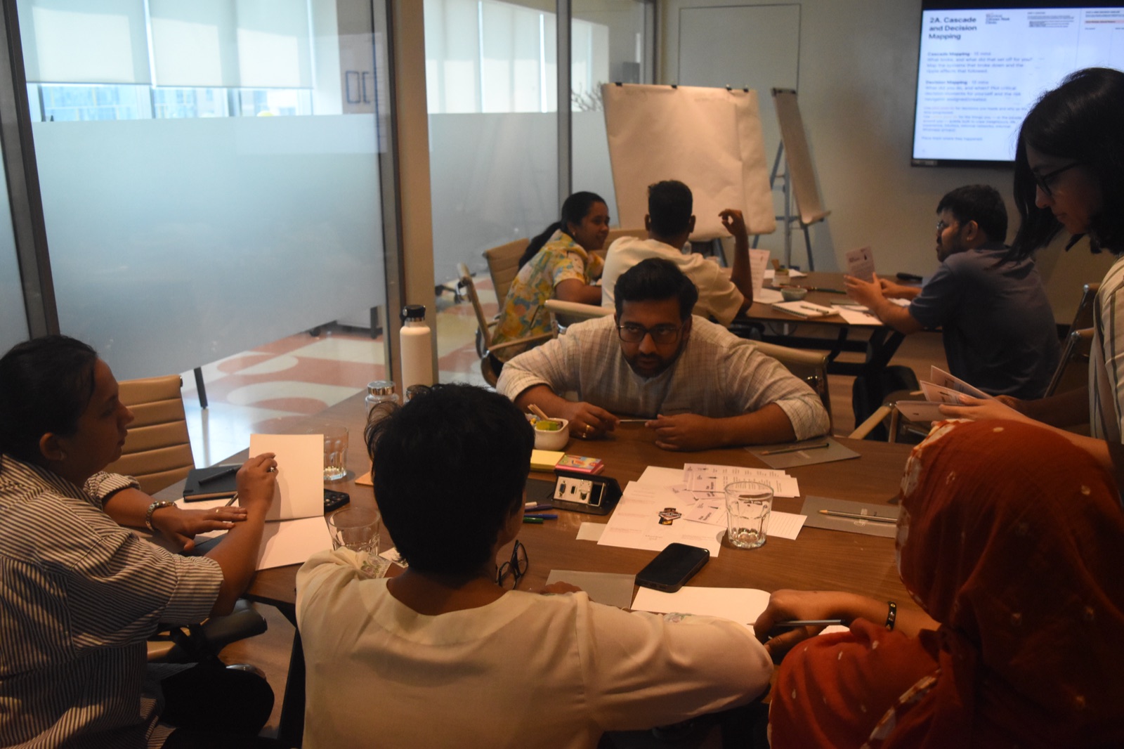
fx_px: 936
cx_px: 562
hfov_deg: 61.9
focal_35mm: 30
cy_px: 374
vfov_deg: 43.6
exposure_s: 1/1000
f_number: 4
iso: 3200
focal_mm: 20
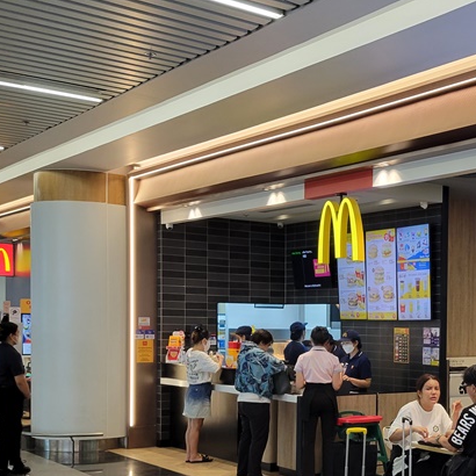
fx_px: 871
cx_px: 531
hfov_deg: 27.8
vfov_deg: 30.2
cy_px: 338
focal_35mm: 56
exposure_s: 1/120
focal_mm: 5.4
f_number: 1.8
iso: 160
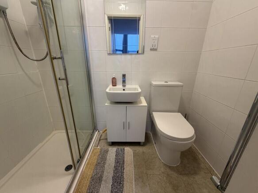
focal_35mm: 14
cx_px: 129
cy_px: 96
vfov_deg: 85.7
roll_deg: -0.3
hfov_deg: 102.1
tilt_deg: -18.2
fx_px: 104
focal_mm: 2.22
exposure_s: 1/50
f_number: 2.2
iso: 200
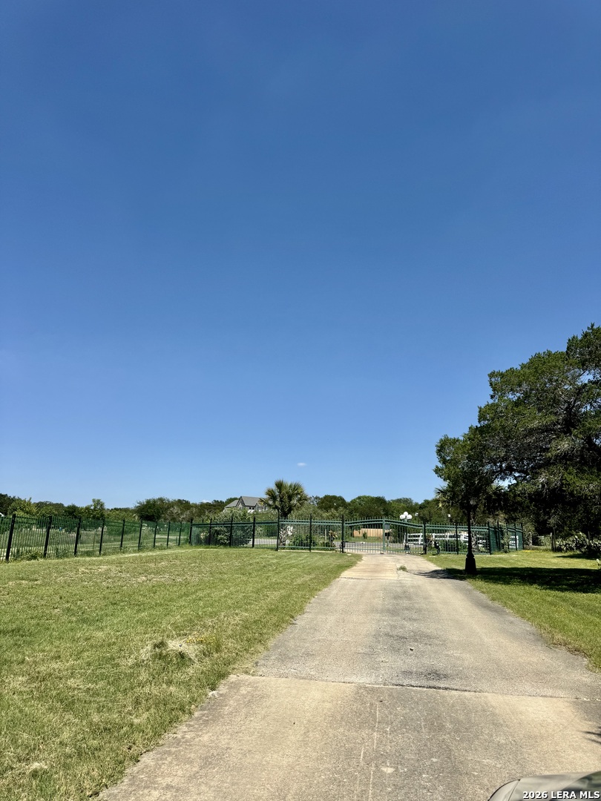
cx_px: 300
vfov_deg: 71.6
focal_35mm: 24
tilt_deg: +14.7
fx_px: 556
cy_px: 400
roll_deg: -1.1
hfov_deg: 56.8
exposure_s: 1/6410
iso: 80
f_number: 1.78
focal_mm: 6.76
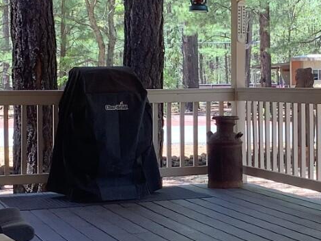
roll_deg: +0.6
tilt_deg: -2.4
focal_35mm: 95
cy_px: 110
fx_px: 881
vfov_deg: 15.5
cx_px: 238
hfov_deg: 20.5
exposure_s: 1/120
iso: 64
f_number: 2.4
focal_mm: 3.3
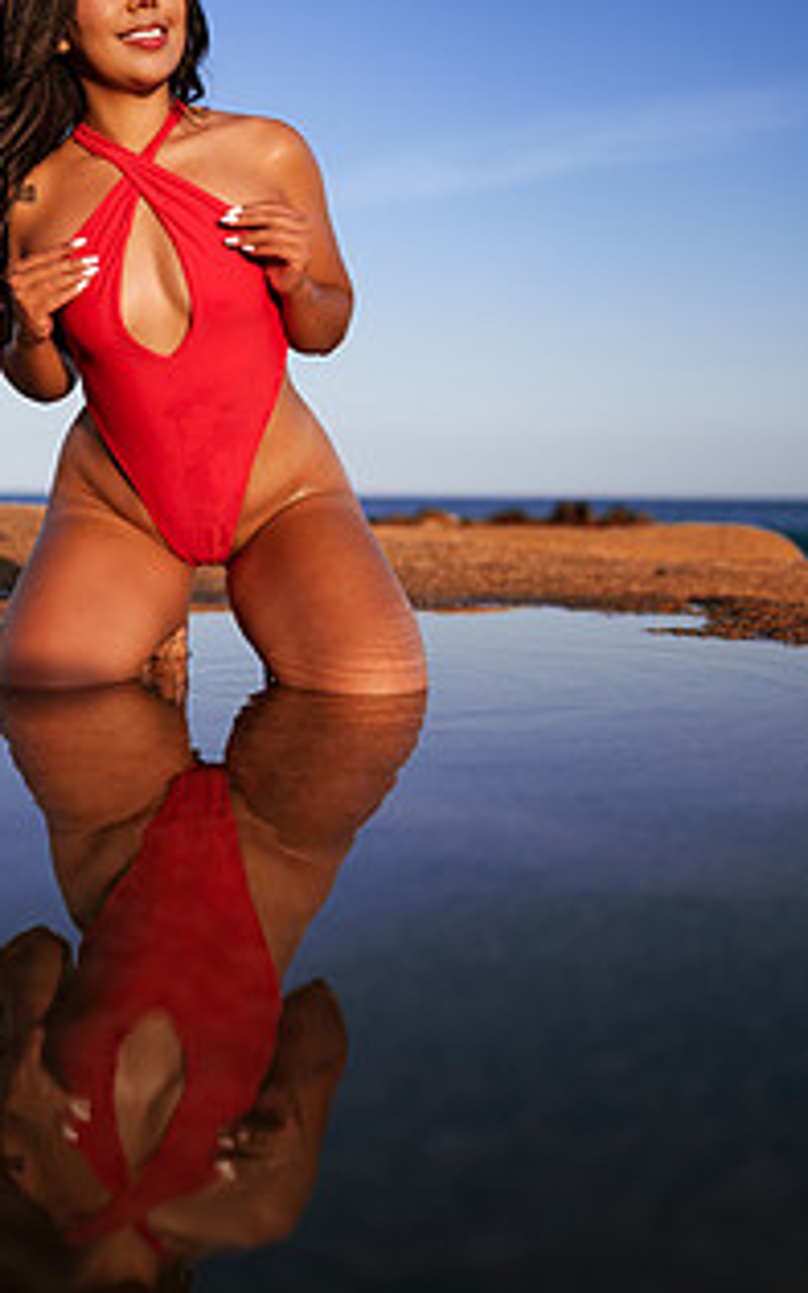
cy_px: 480
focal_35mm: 51
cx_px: 238
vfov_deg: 39.3
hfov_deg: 25.2
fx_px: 1796
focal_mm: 35
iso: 100
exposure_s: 1/2500
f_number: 1.8
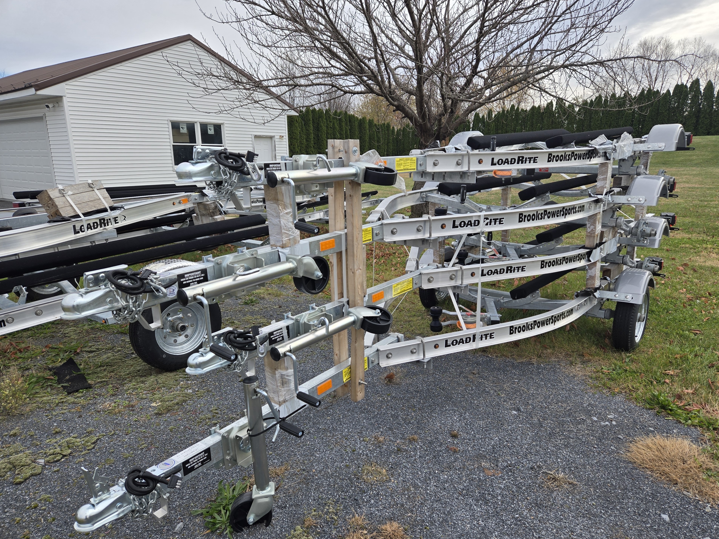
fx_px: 499
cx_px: 370
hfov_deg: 71.6
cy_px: 277
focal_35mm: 24
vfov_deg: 56.8
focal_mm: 5.4
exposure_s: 1/1084
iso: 25
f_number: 1.8
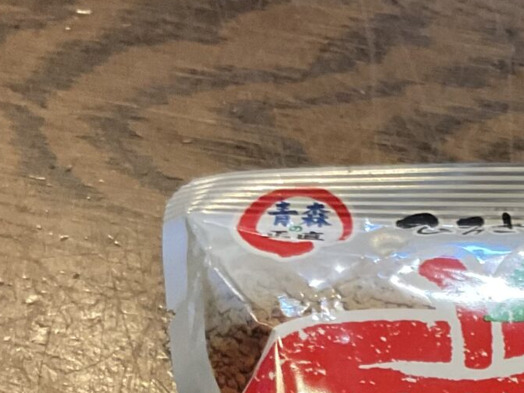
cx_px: 511
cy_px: 712
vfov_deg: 12.3
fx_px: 1665
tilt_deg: -69.7
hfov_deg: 17.5
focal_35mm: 110
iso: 125
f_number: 1.8
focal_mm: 3
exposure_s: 1/50
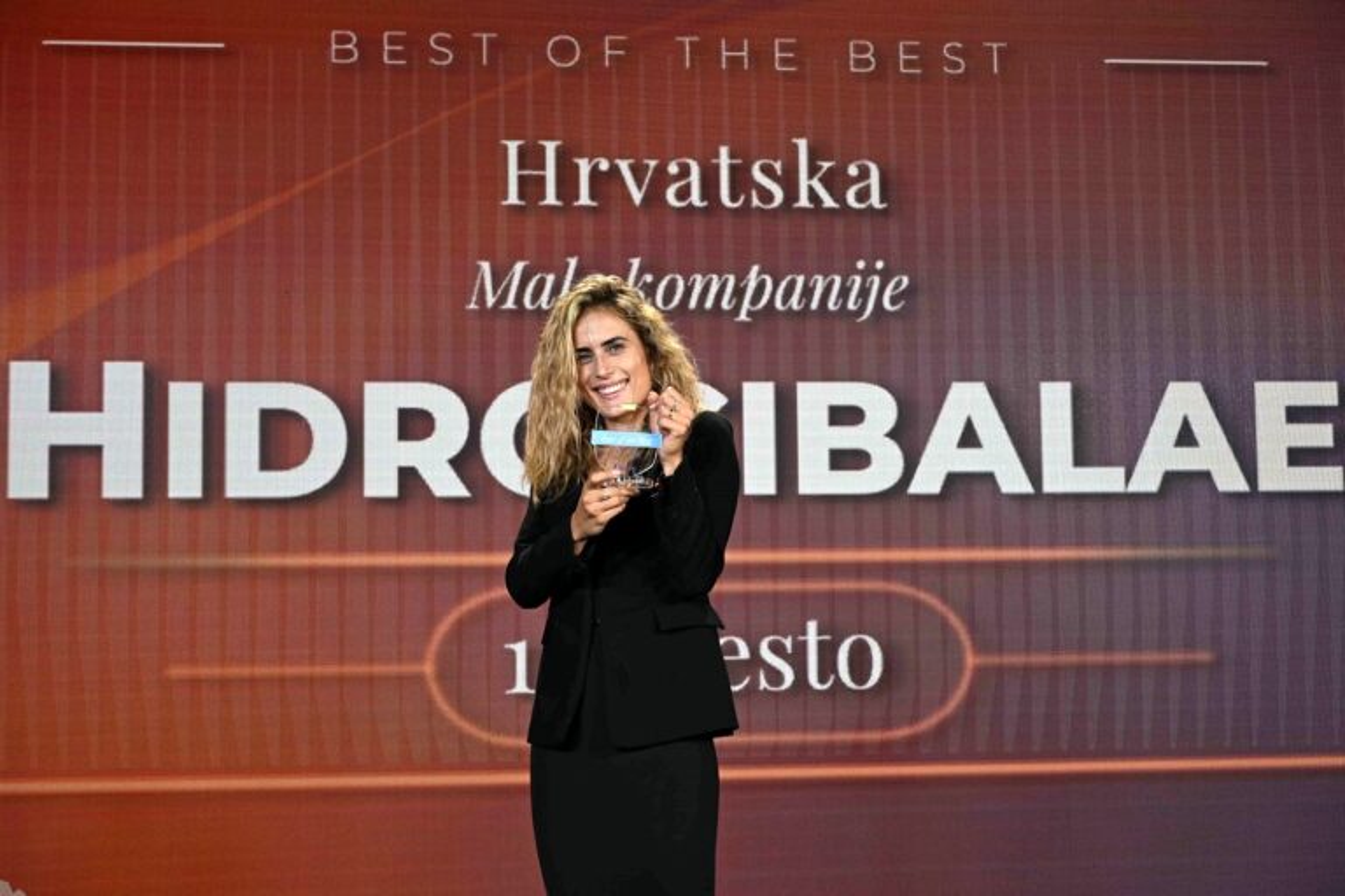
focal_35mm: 52
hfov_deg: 38.2
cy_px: 448
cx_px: 672
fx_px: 1943
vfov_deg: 26.0
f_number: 4
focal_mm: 52
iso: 500
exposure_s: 1/320
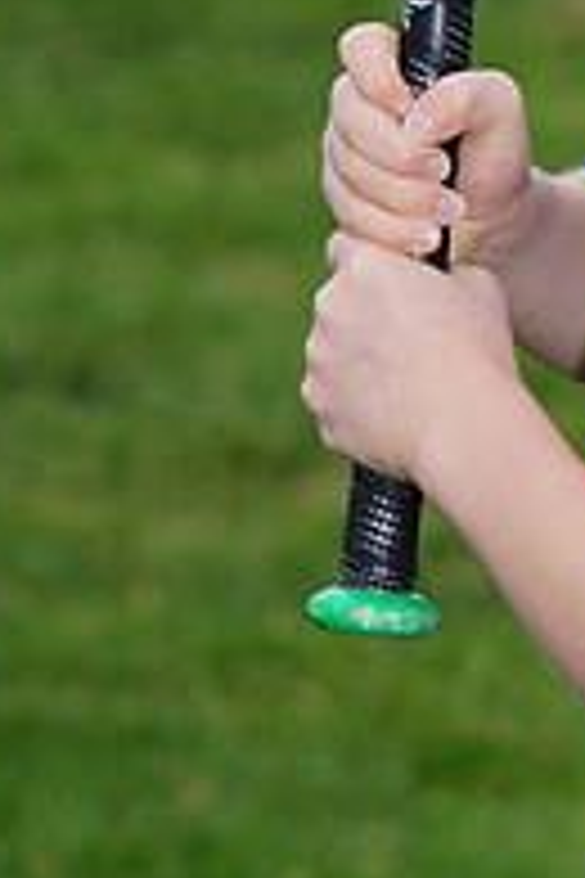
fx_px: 13722
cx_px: 808
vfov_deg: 3.7
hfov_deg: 2.4
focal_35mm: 563
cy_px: -293
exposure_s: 1/200
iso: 160
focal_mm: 189
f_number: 9
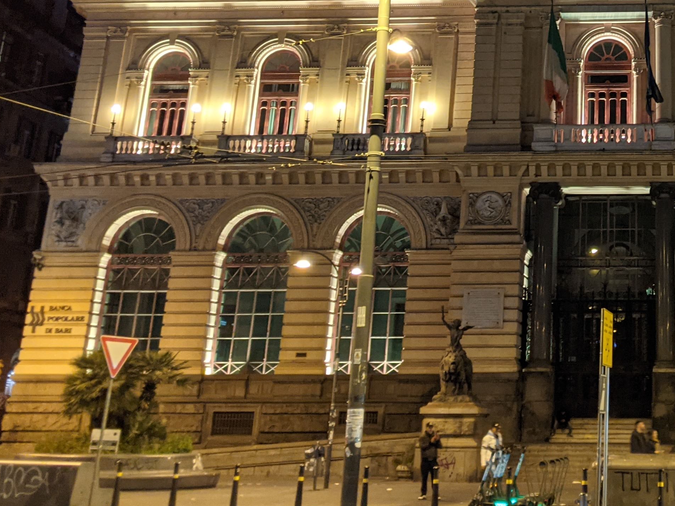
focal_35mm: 57
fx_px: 1111
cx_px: 628
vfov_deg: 24.4
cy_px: -5
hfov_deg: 31.9
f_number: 1.8
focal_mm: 4.44
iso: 328
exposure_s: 1/25
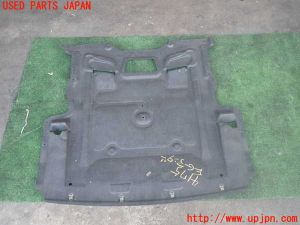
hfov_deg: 60.0
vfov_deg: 46.8
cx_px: 150
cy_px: 112
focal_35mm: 30
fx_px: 260
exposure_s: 1/60
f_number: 2.3
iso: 200
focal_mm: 5.4
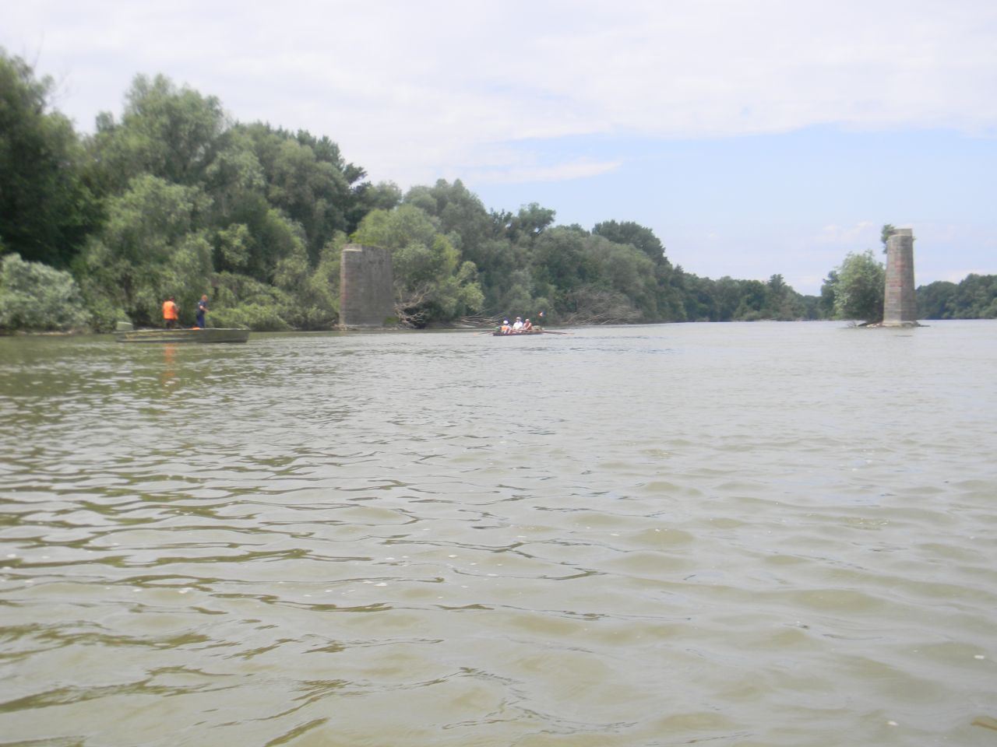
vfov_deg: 35.1
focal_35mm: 41
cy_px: 374
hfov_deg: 45.8
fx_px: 1181
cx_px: 498
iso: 80
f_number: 7.6
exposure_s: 1/202
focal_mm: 7.3
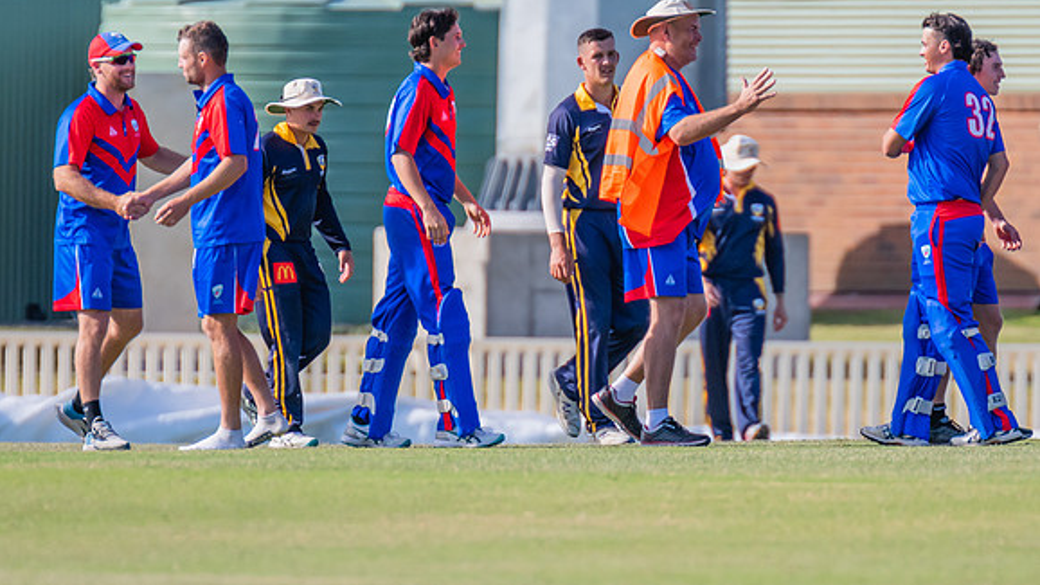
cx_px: 628
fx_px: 26967
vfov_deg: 1.2
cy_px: 234
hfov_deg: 2.2
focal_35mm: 978
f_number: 5.6
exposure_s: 1/2000
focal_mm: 600
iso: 640
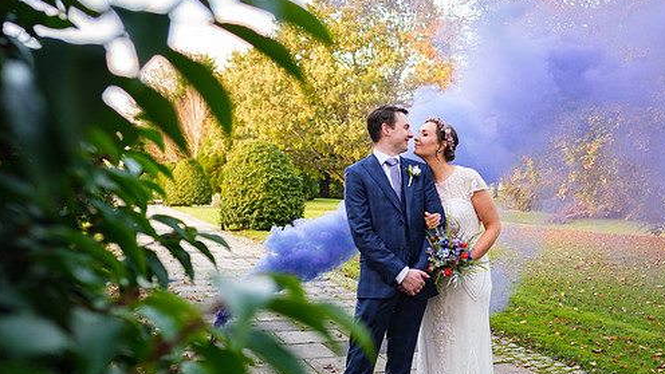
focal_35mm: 42
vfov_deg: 28.3
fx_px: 741
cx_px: 463
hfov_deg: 47.3
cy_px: 163
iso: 400
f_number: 2.5
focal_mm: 16
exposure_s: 1/250
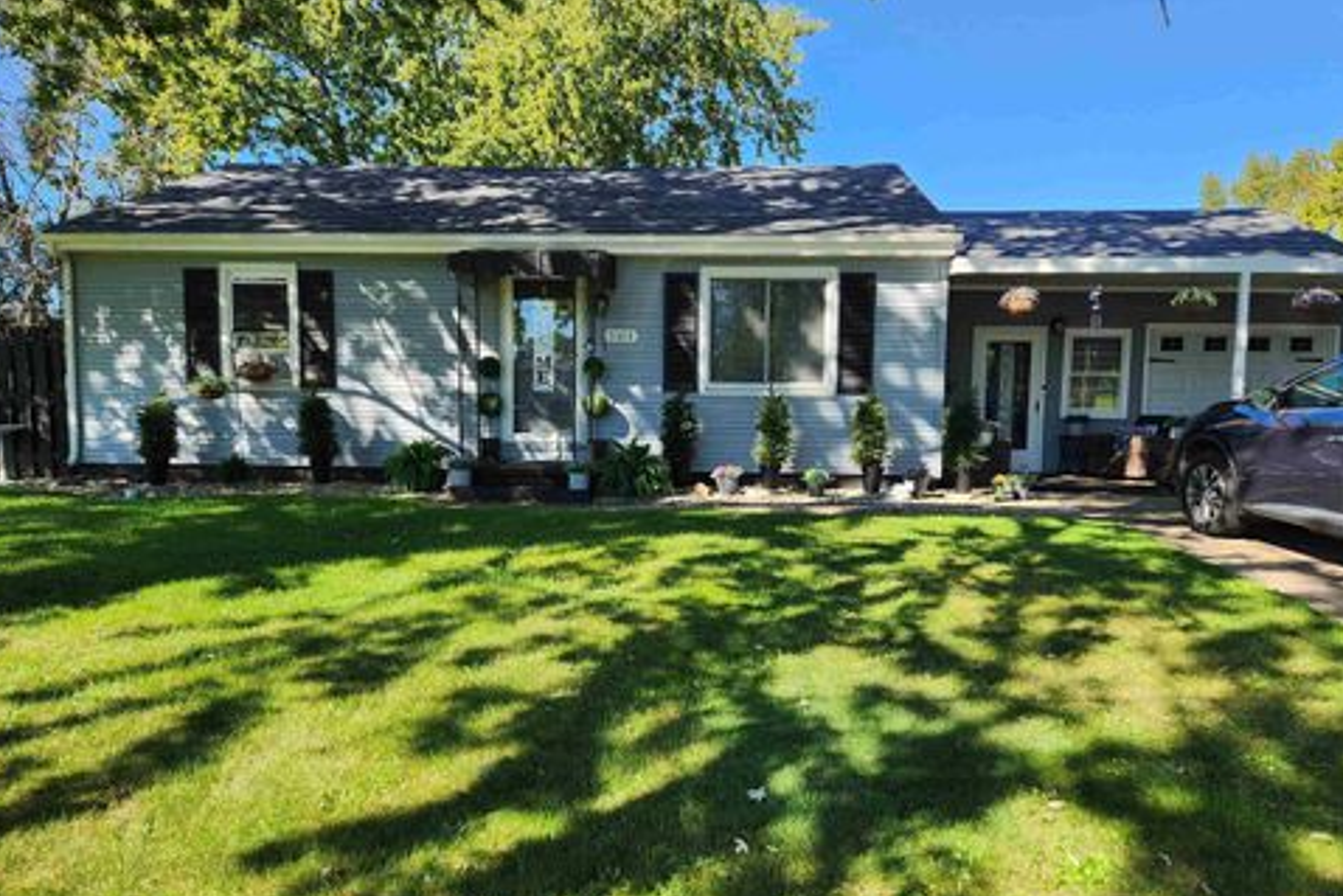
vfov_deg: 51.3
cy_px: 473
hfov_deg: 71.5
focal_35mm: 25
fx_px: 933
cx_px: 663
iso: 20
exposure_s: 1/522
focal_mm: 5.4
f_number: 1.8
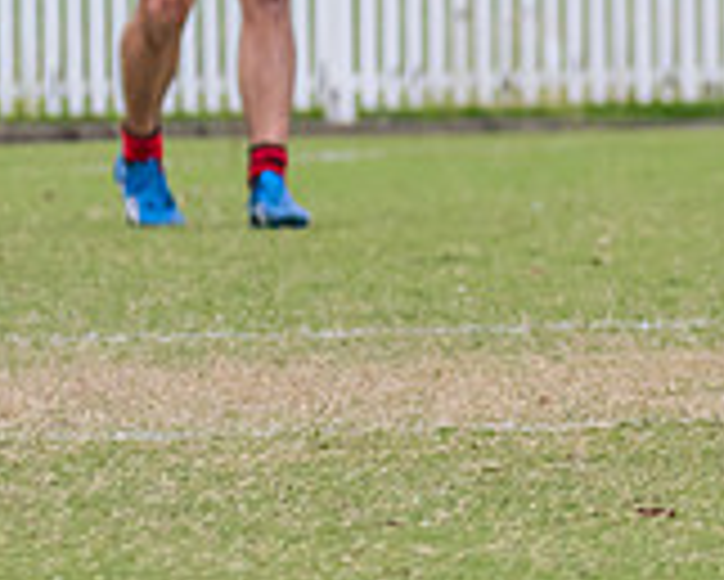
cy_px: -74
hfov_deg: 2.0
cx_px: 1016
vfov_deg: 1.6
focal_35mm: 952
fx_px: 20411
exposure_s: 1/1250
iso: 800
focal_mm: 220
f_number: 7.1
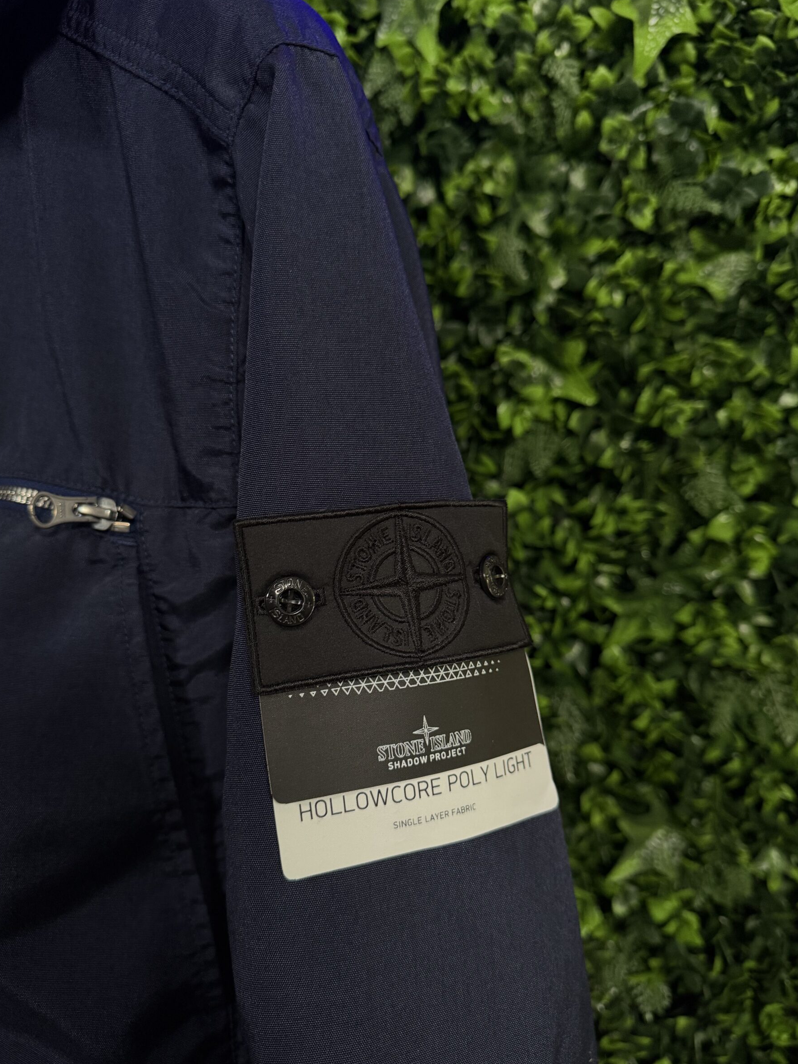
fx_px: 799
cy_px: 545
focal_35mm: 26
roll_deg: -0.7
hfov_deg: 53.1
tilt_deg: -6.7
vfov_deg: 67.3
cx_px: 391
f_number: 1.78
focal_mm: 6.76
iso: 320
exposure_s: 1/51
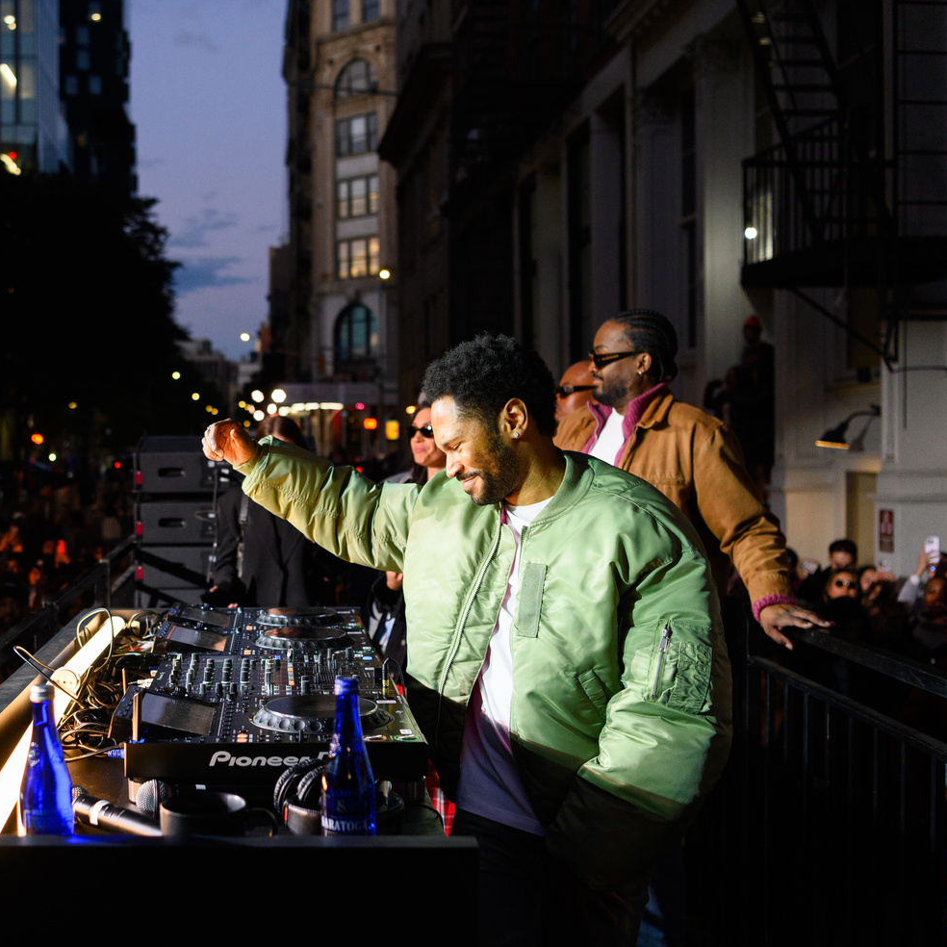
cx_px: 247
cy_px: 468
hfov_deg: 37.5
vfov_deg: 38.3
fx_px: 1362
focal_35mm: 44
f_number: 3.2
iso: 2000
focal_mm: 34
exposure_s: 1/800
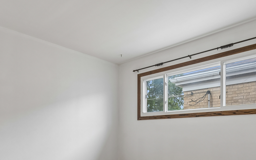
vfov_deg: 41.9
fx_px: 195
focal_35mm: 28
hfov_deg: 64.6
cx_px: 84
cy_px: 135
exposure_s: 1/30
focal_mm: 16
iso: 400
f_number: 8
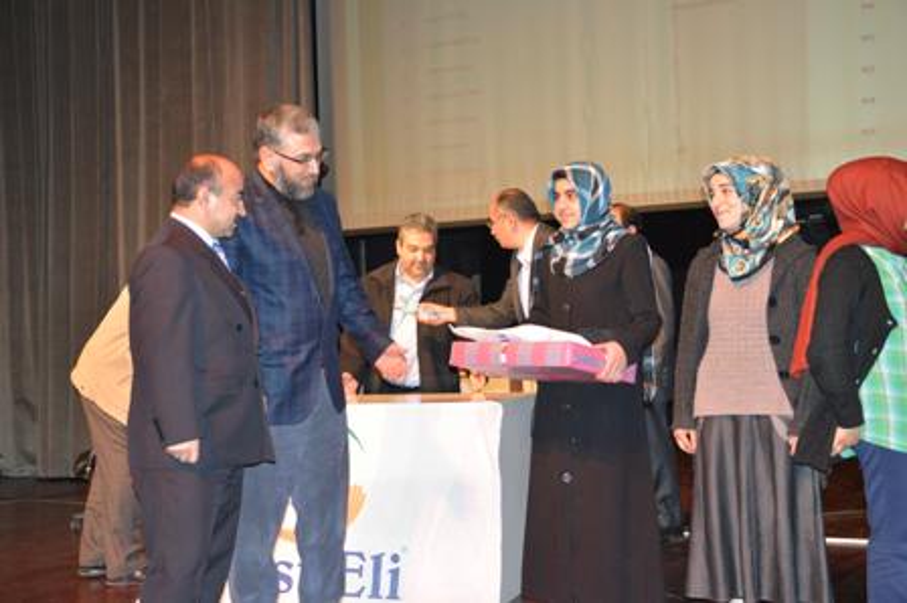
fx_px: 1284
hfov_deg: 38.9
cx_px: 454
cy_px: 302
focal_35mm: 51
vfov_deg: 26.4
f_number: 4.2
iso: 1000
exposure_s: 1/60
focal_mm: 34
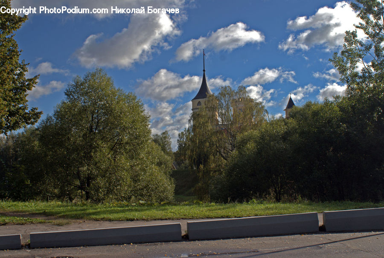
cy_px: 129
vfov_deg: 32.0
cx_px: 192
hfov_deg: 46.3
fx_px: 449
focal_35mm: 42
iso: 100
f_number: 10
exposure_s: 1/80
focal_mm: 28
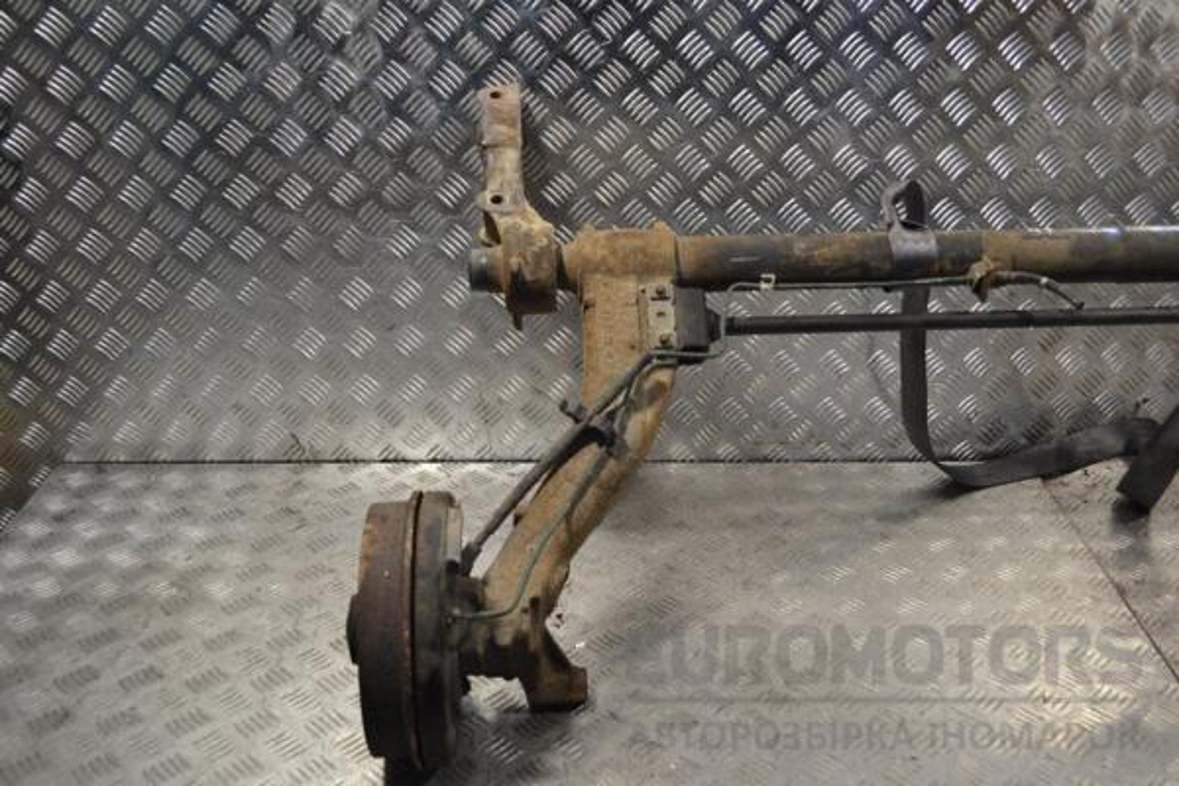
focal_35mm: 36
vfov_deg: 36.9
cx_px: 590
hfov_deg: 53.1
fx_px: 1179
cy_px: 393
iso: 400
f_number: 5.6
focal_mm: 24
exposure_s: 1/125
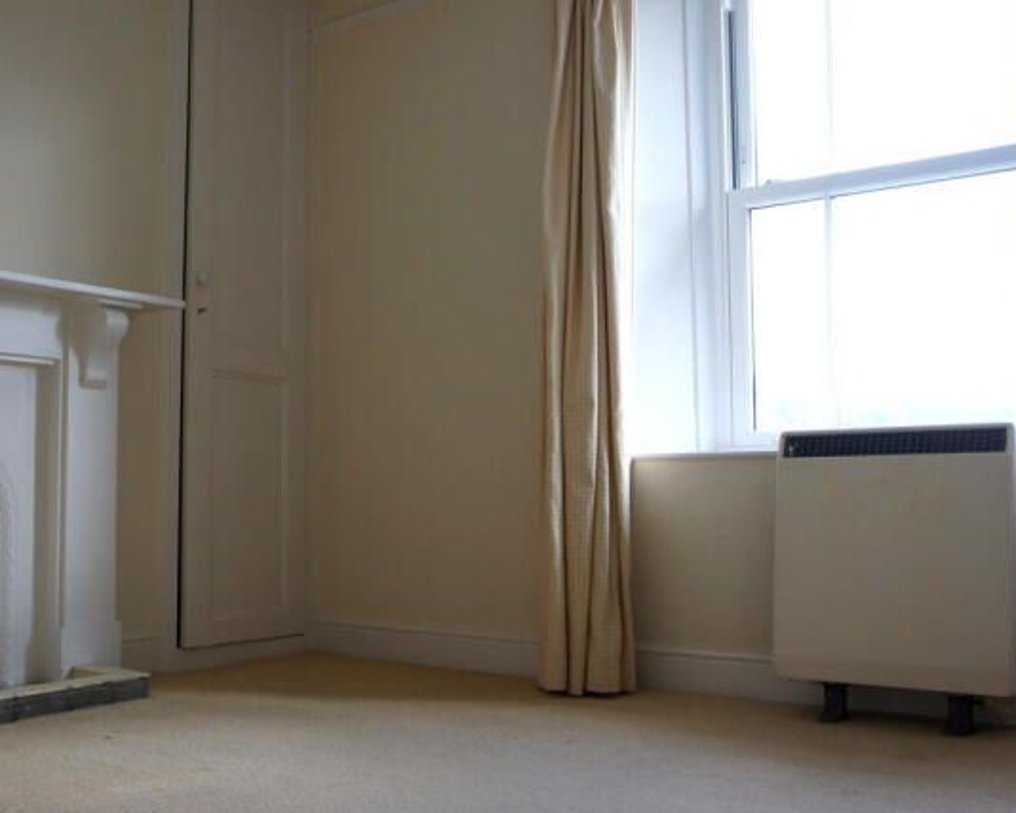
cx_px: 472
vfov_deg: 39.1
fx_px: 1142
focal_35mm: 38
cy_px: 411
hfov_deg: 47.9
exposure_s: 1/50
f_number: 4.5
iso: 200
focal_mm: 22
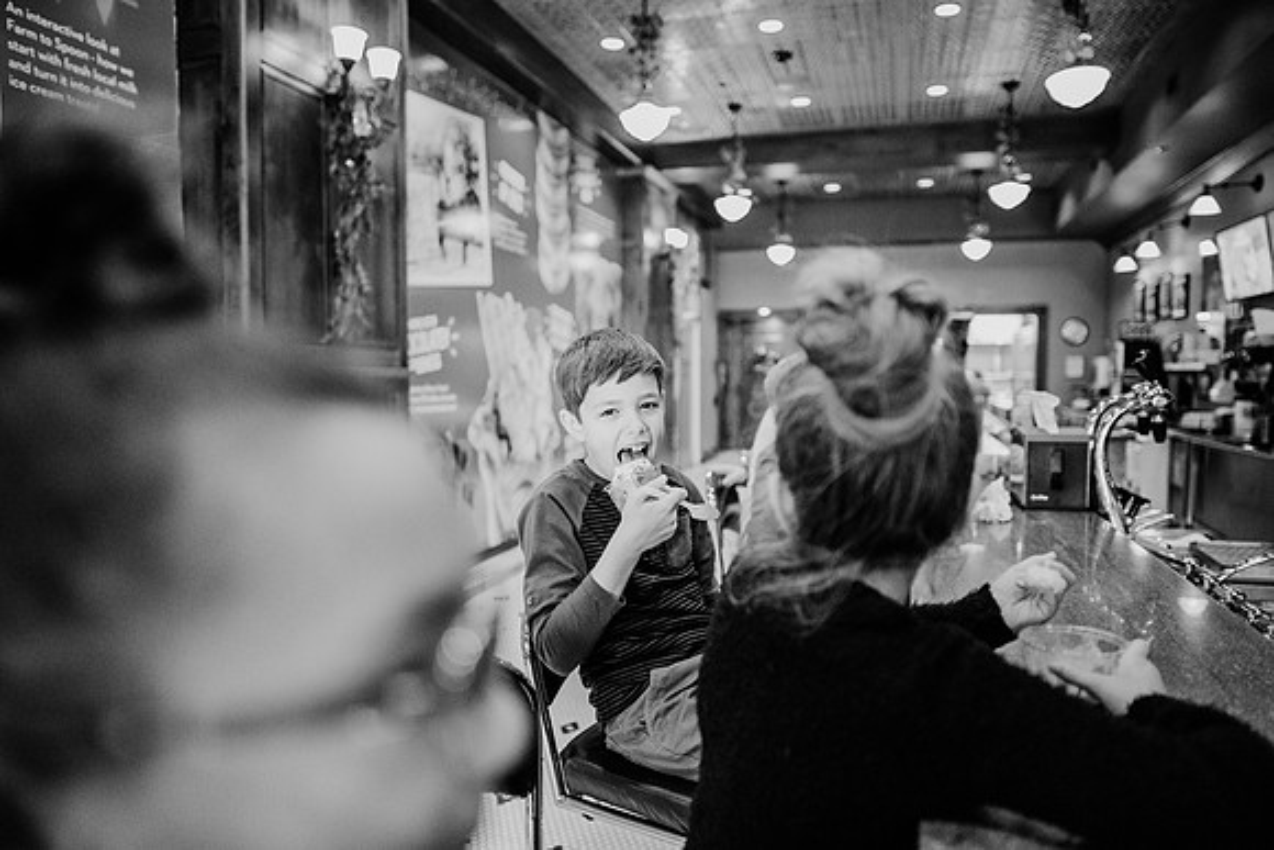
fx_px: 849
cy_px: 425
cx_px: 637
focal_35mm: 24
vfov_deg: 53.2
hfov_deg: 73.7
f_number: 2
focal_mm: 24
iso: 5000
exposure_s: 1/640
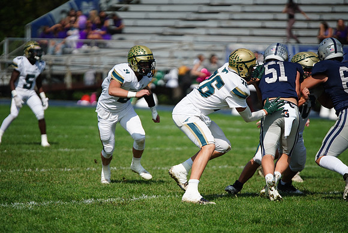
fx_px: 2901
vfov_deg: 4.6
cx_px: 174
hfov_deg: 6.9
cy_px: 116
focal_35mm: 300
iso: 400
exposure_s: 1/8000
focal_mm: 300
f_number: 2.8
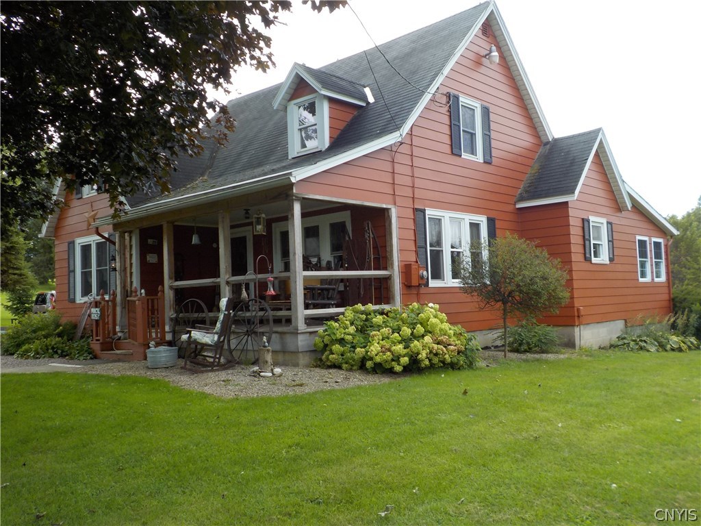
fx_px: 608
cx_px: 350
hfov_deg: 60.0
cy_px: 263
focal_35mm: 30
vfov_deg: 46.8
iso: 125
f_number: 3.3
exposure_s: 1/500
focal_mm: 4.1
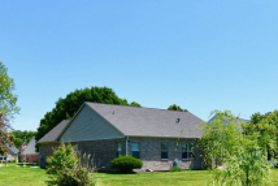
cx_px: 174
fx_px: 379
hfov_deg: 40.0
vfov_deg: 26.6
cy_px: 169
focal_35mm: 49
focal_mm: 14
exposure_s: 1/640
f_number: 13
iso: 640
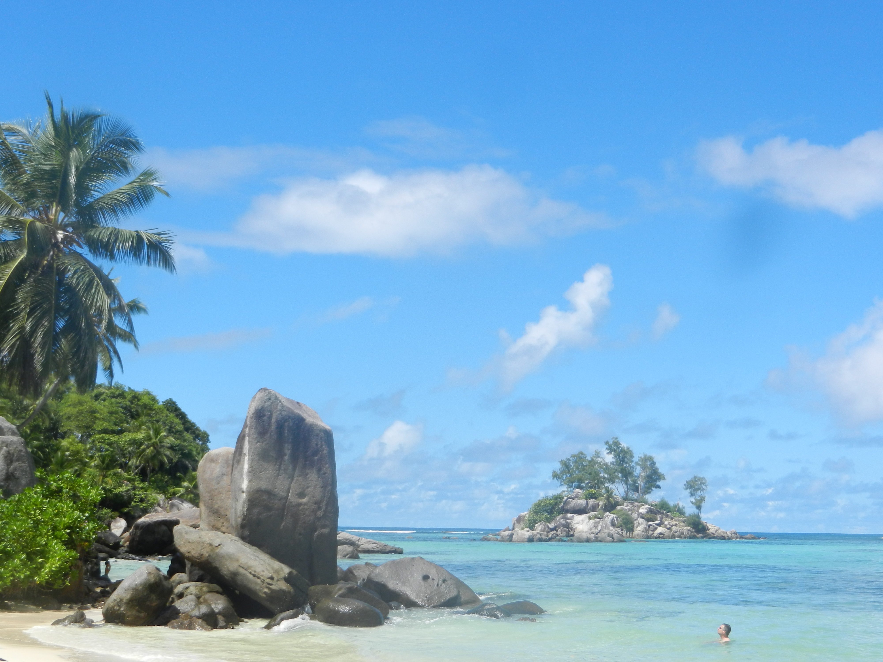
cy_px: 331
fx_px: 1352
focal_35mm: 53
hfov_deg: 36.2
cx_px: 442
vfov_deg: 27.5
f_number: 4.4
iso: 160
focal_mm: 9.4
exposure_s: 1/1250
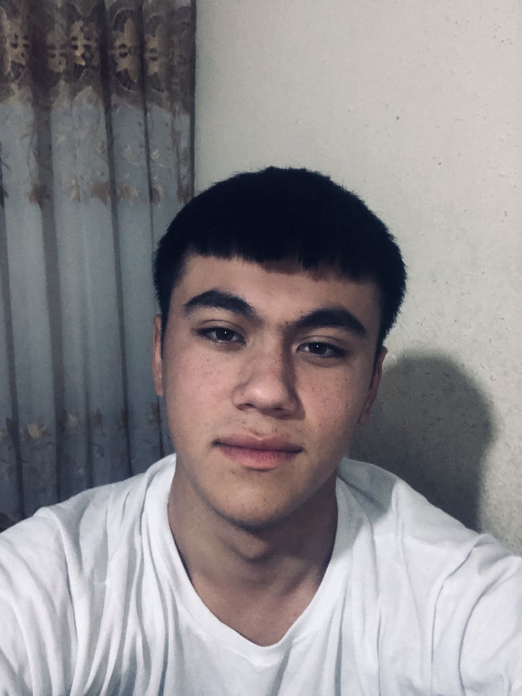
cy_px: 348
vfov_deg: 56.8
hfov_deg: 44.2
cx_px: 261
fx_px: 643
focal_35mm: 32
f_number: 2.2
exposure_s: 1/50
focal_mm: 2.87
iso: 200
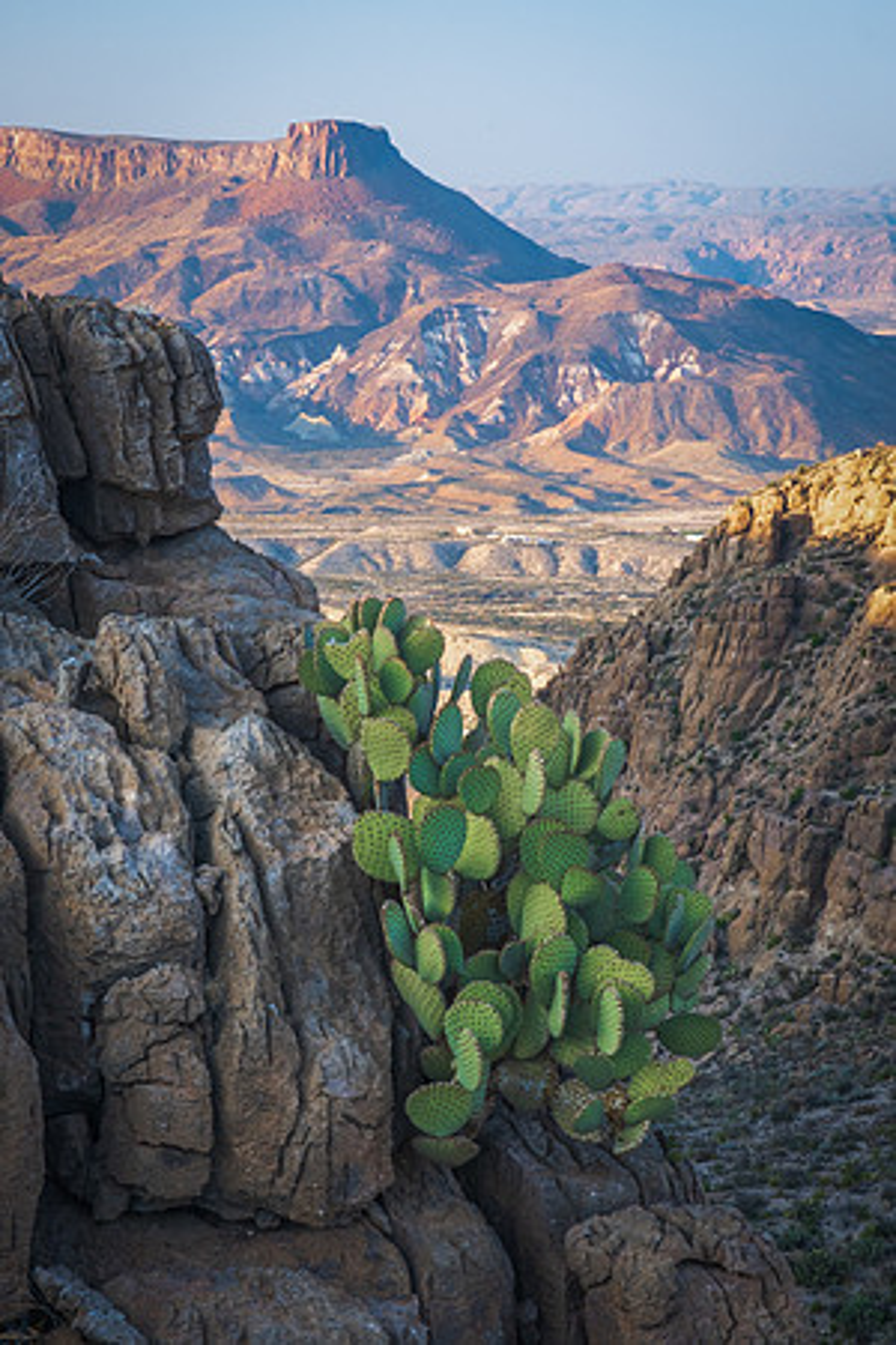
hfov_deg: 15.0
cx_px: 448
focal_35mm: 91
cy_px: 672
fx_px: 3397
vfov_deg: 22.4
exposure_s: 1/30
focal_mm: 60.8
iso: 640
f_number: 14
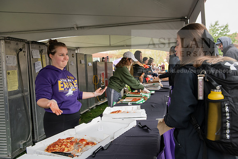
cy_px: 80
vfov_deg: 41.1
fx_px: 212
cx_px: 119
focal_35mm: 32
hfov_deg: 58.7
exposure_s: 1/640
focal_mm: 32
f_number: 5
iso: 800
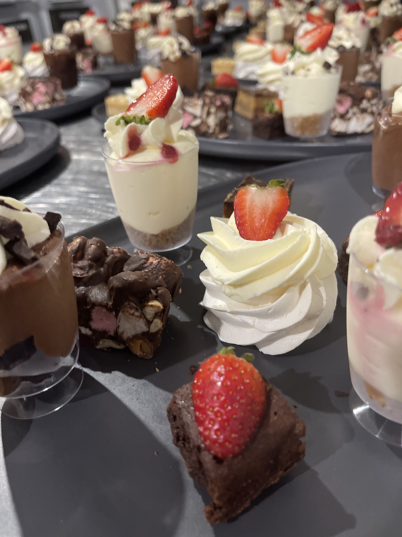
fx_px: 403
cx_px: 201
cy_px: 268
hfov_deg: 53.1
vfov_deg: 67.3
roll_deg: +4.8
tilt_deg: -34.1
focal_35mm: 26
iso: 400
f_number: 1.6
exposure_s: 1/33
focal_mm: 5.1
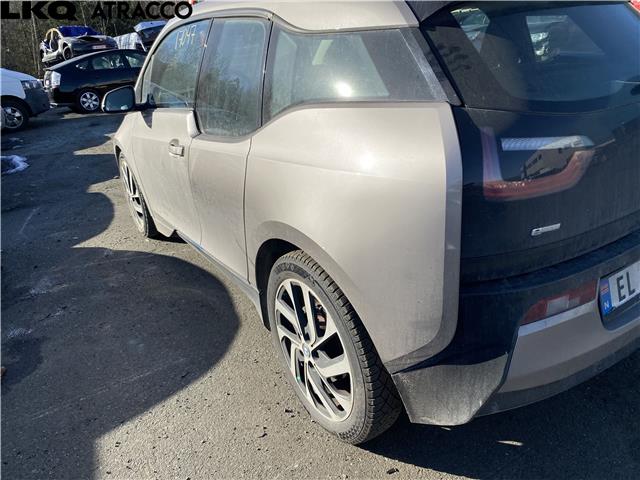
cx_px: 320
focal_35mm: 26
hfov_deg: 67.3
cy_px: 240
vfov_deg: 53.1
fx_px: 481
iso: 32
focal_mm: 4.25
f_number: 1.8
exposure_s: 1/3125
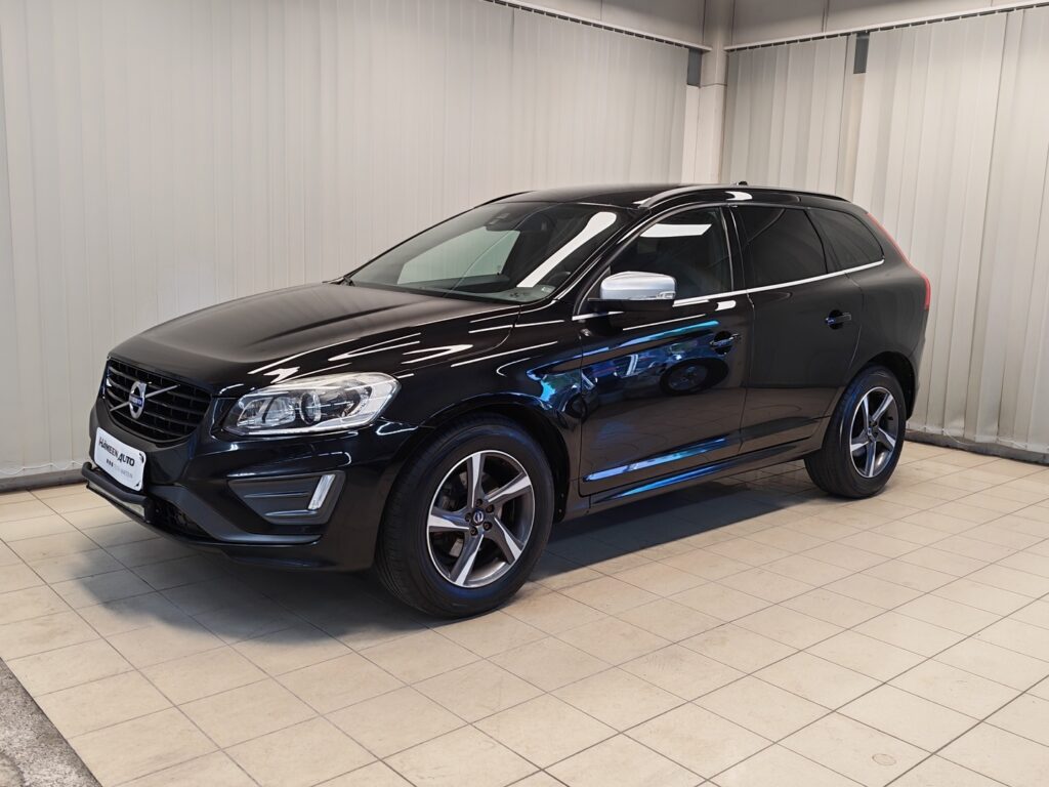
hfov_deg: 56.8
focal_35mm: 32
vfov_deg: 44.2
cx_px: 524
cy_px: 394
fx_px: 970
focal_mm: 5.4
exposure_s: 1/50
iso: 80
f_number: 1.6
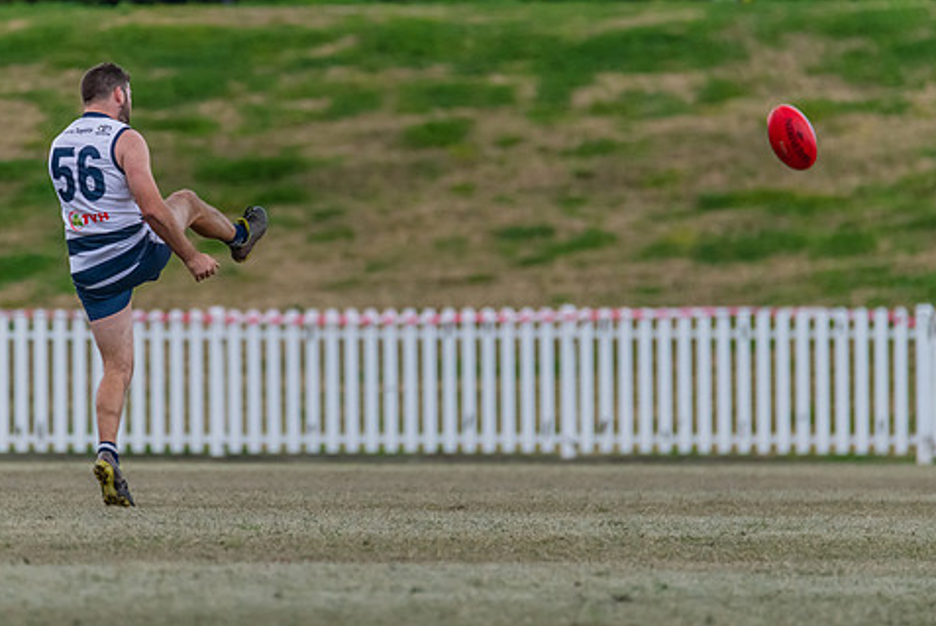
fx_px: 21027
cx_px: 345
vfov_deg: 1.7
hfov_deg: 2.6
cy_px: 271
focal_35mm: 808
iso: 2800
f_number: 6.3
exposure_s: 1/1600
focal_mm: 600
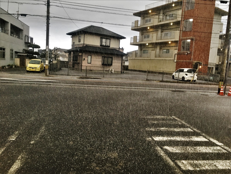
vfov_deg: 48.2
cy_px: 87
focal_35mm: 29
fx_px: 194
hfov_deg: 61.7
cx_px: 116
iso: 100
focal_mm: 4.15
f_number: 2.2
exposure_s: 1/30
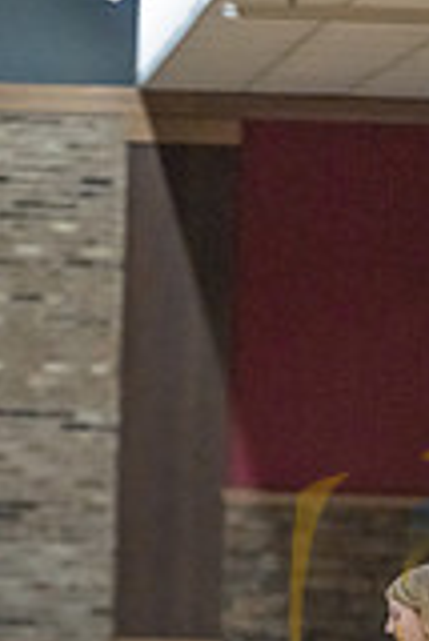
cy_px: 693
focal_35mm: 380
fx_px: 6777
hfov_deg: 3.6
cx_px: 501
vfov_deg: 5.4
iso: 4000
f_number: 2.8
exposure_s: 1/1000
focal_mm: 135
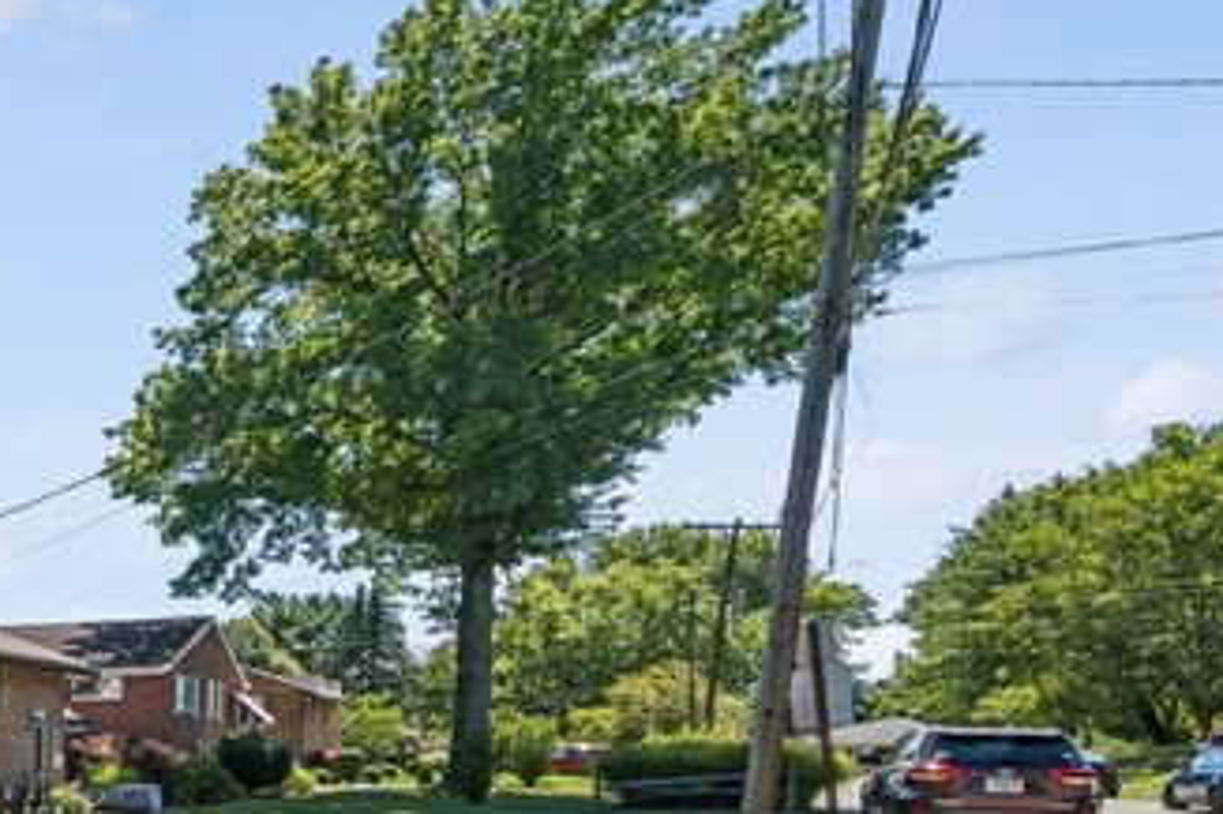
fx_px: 1358
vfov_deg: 30.0
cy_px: 895
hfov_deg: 30.2
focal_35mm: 40
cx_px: -563
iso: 125
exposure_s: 1/125
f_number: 11
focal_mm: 12
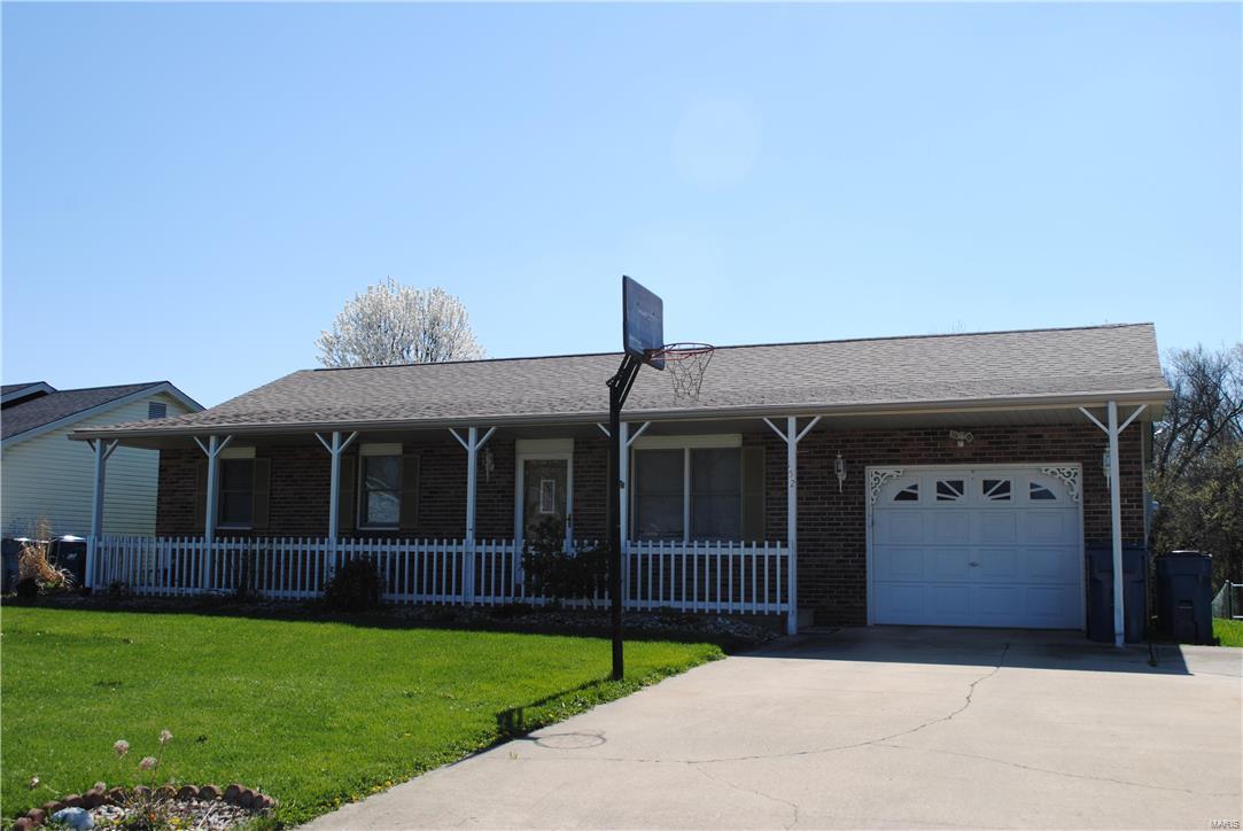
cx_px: 622
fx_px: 1244
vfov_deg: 36.9
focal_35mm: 36
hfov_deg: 53.1
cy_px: 416
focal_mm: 24
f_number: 8
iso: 100
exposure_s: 1/250
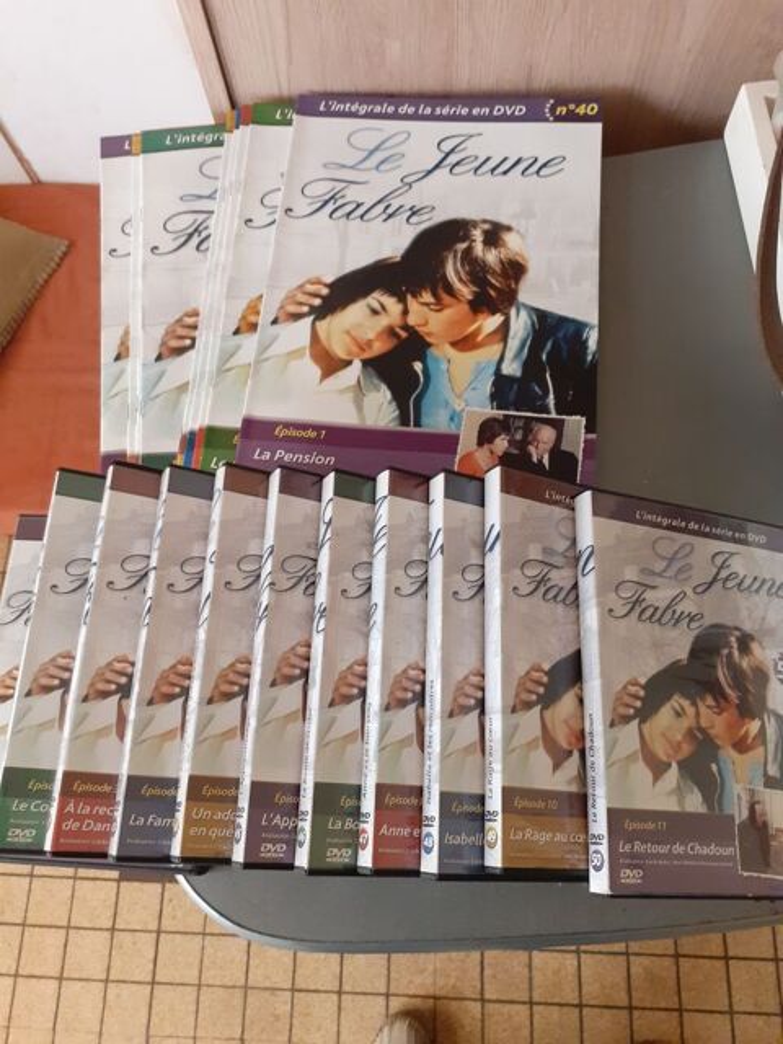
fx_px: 814
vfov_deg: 65.3
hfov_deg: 51.4
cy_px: 522
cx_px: 392
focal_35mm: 27
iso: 200
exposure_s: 1/25
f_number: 1.9
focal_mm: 3.6
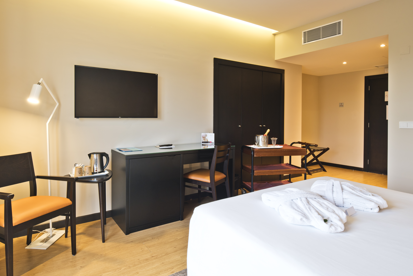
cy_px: 141
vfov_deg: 59.5
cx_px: 192
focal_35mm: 21
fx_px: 241
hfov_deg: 81.1
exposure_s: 1/3
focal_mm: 19
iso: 200
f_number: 11
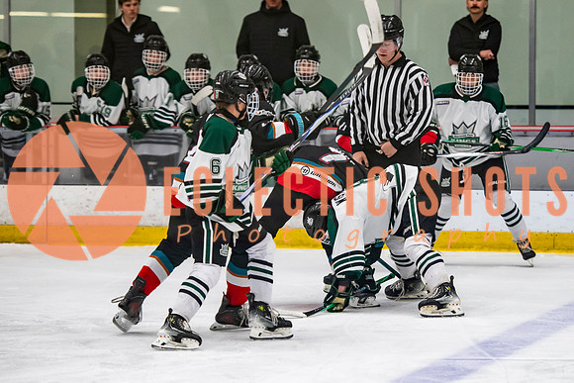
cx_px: 380
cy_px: 181
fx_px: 3157
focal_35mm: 198
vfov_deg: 6.9
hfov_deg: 10.4
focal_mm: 125
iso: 2000
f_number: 3.2
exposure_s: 1/640
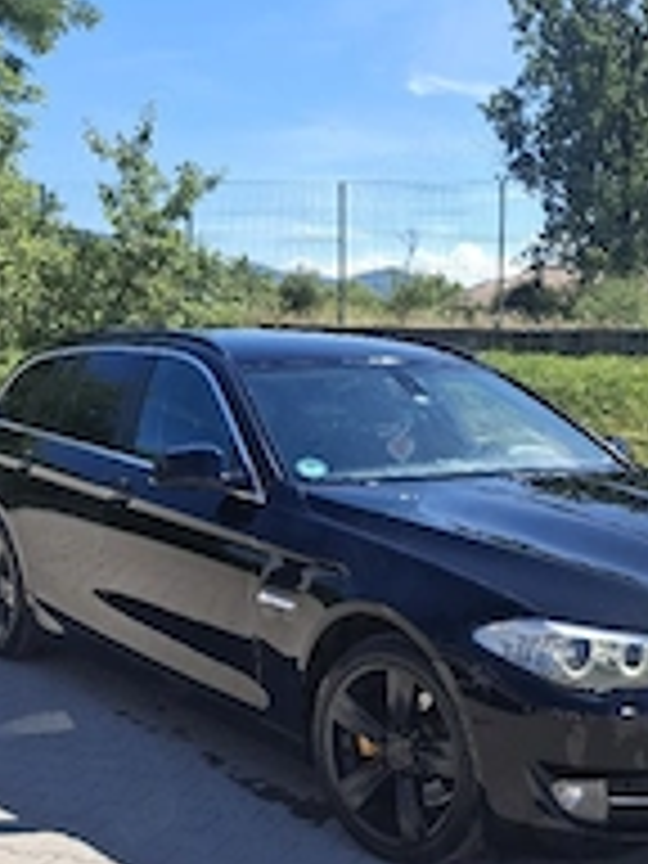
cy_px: 598
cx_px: 472
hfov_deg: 27.7
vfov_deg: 36.3
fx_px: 1298
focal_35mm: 52
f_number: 1.8
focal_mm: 4.69
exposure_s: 1/1667
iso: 32
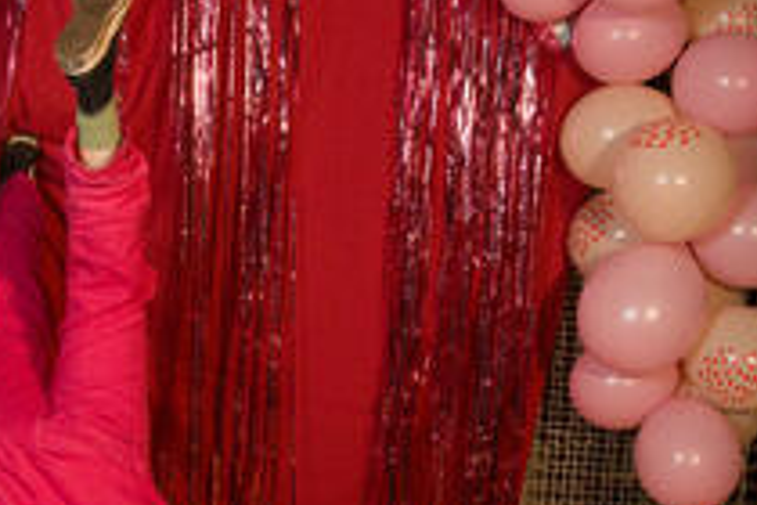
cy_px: 404
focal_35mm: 61
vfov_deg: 22.1
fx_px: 1277
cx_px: 180
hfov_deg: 32.4
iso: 4000
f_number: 4.5
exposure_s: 1/160
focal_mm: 31.9
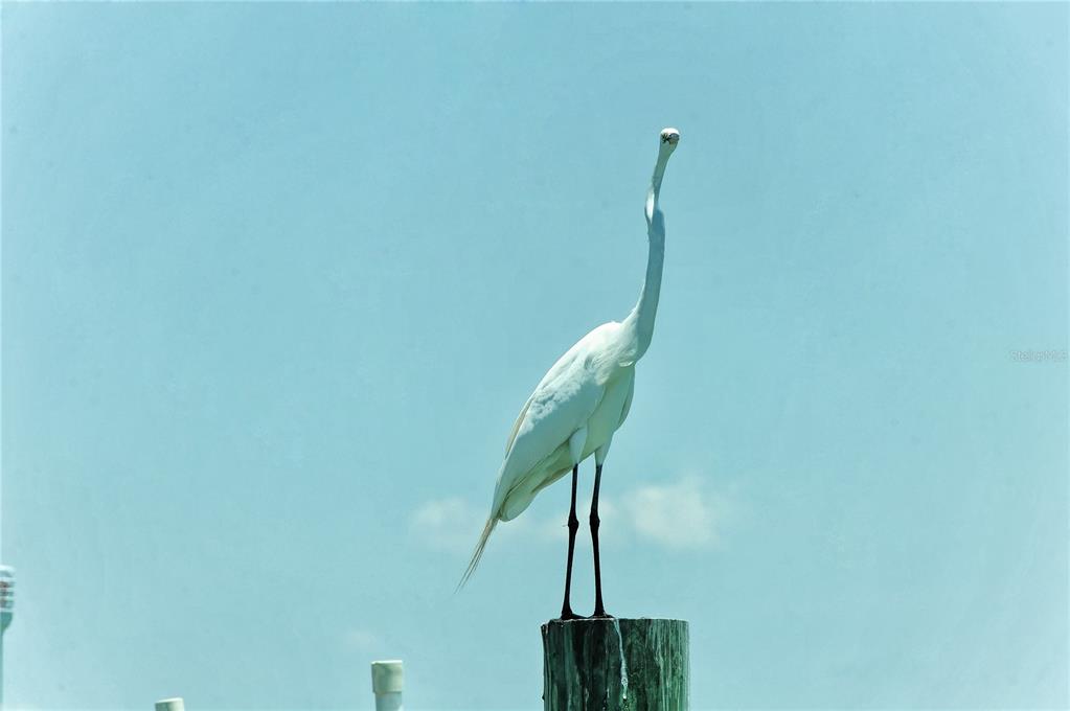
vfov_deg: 4.6
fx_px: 8908
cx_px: 535
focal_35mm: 300
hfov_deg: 6.9
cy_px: 356
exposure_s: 1/250
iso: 200
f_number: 14
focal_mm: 200
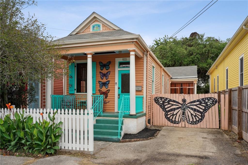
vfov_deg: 46.3
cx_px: 124
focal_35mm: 28
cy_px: 82
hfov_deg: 65.5
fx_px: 193
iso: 800
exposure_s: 1/200
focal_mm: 28
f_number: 11
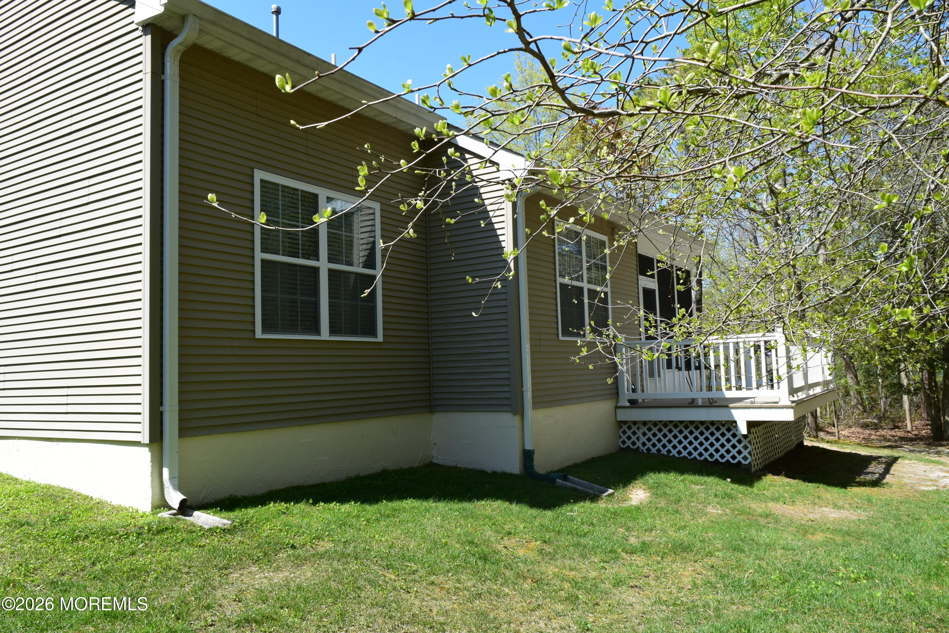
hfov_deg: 67.4
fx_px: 712
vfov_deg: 47.9
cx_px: 474
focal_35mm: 27
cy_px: 316
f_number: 11
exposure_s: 1/400
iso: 400
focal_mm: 18
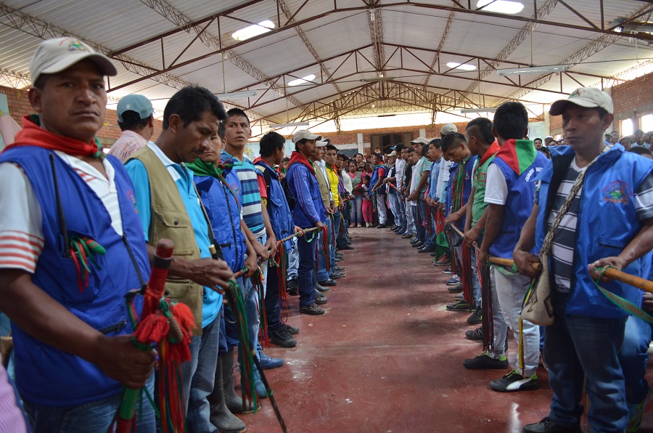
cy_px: 216
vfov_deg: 47.7
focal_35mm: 27
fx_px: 489
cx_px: 326
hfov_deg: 67.5
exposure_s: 1/50
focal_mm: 18
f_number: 3.5
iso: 800
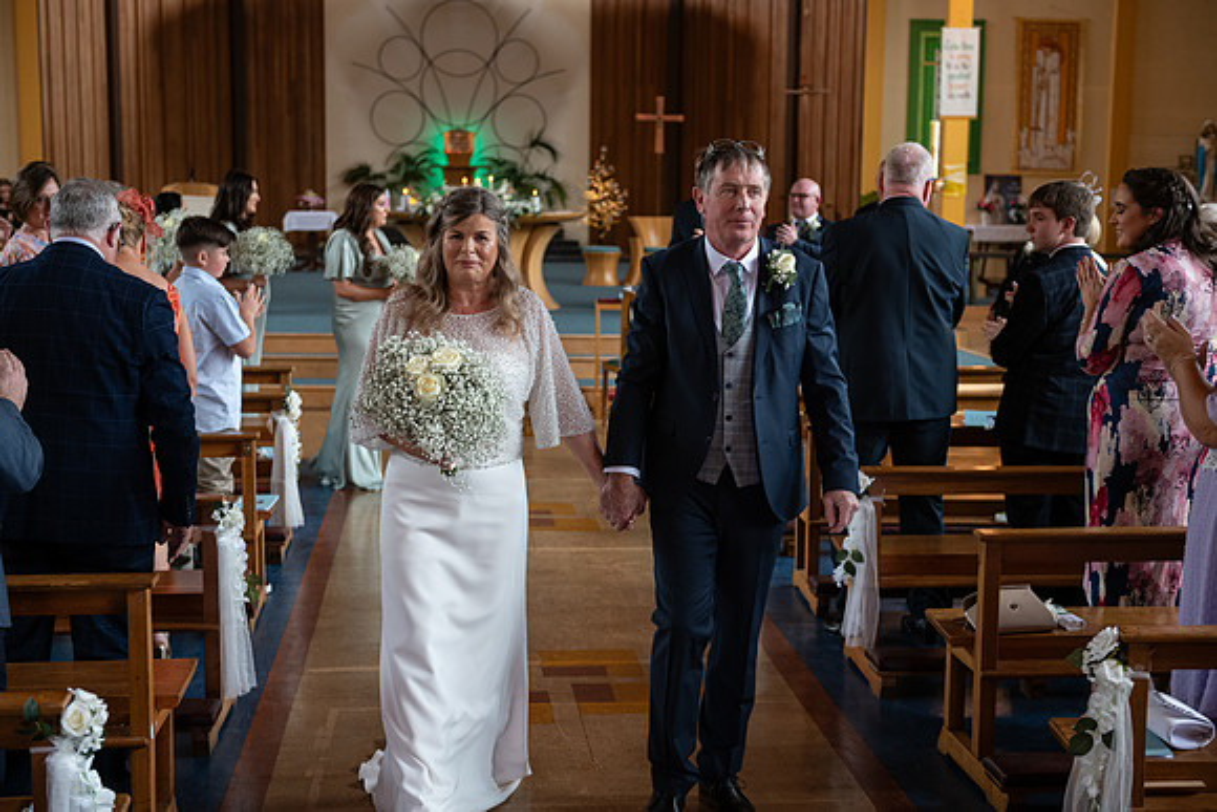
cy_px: 406
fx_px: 1758
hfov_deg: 38.2
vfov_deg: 26.0
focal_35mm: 52
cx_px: 608
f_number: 3.5
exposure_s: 1/160
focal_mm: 52
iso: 640
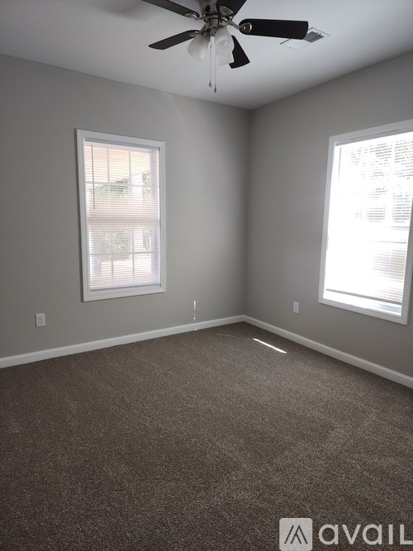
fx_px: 366
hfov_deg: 58.9
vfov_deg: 73.9
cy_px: 276
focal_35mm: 23
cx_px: 206
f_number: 1.8
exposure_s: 1/60
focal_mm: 6.4
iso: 64
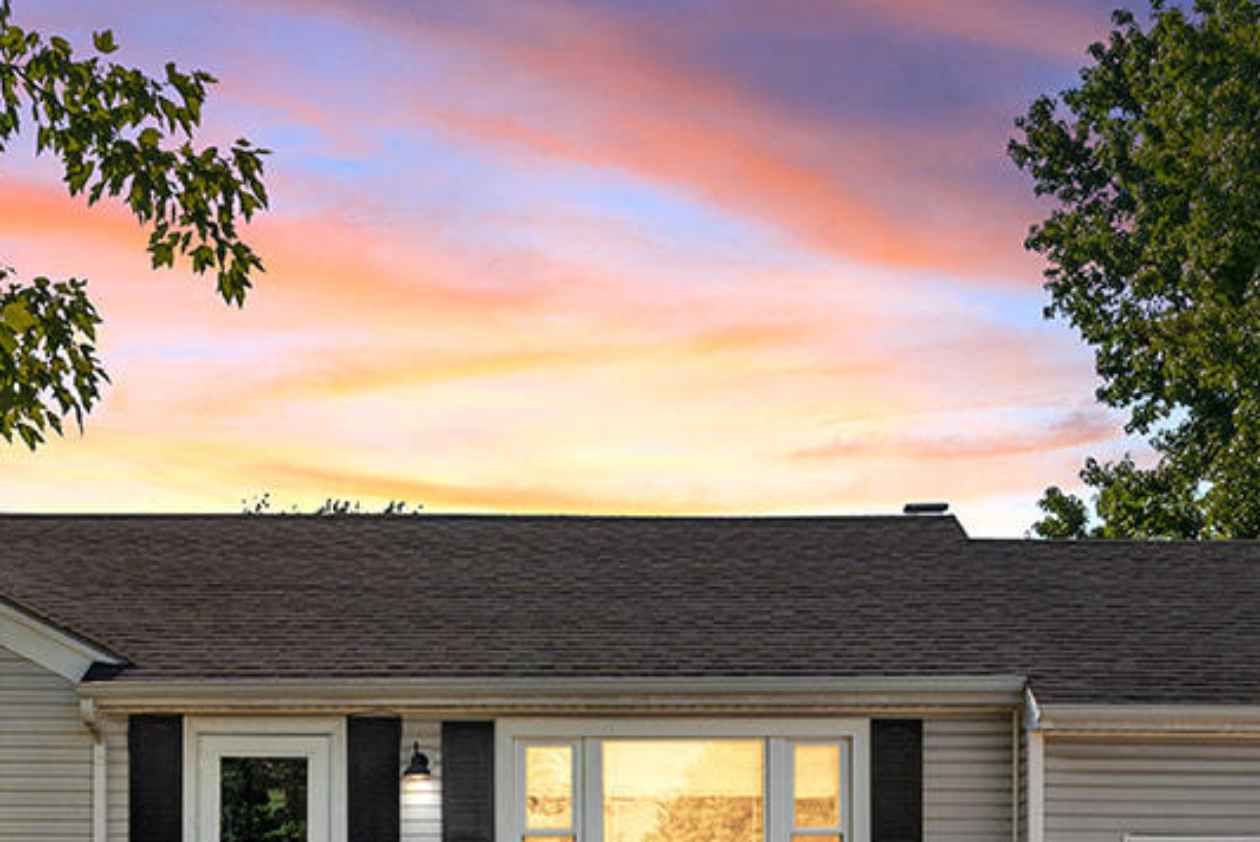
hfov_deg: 41.1
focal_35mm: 48
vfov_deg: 25.5
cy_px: 985
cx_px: 676
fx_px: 1681
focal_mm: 16
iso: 200
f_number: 16
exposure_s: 1/50
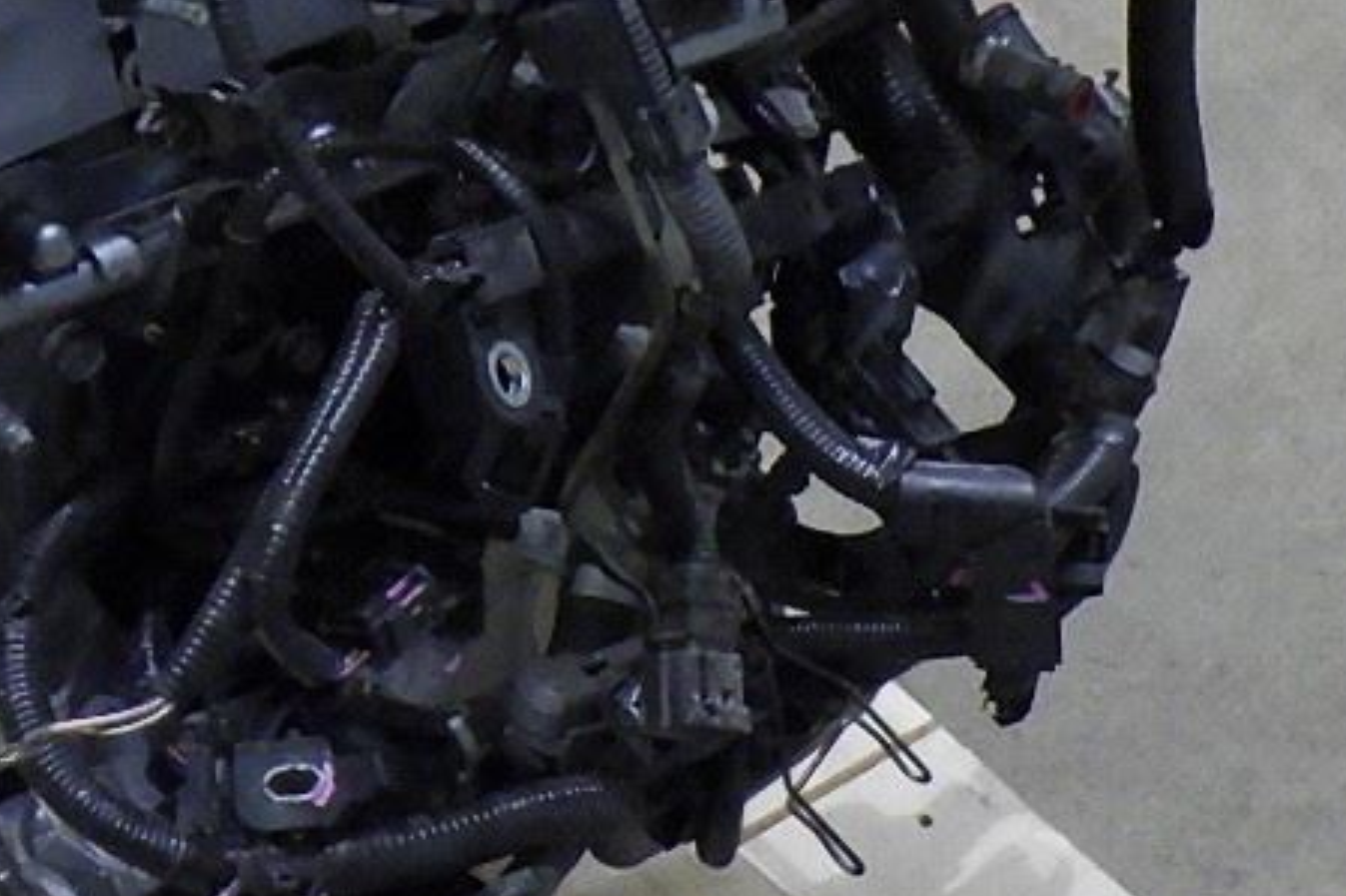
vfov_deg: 16.4
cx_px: 336
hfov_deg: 24.2
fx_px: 3102
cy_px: 216
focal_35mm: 83
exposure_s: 1/60
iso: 1000
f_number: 3.5
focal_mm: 5
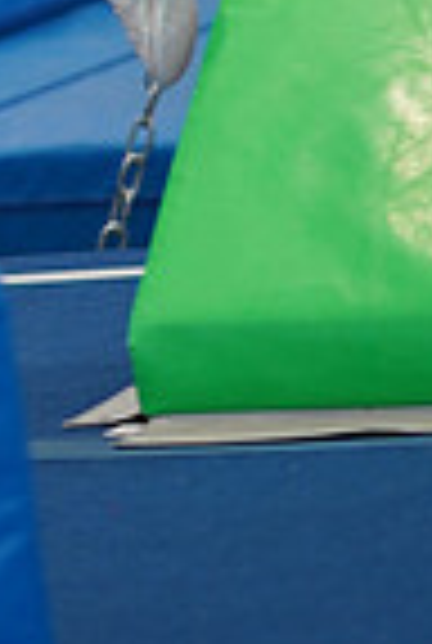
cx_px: -326
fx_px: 6162
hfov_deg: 4.0
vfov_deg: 5.9
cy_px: -288
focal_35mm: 344
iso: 640
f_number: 1.4
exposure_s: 1/500
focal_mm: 85
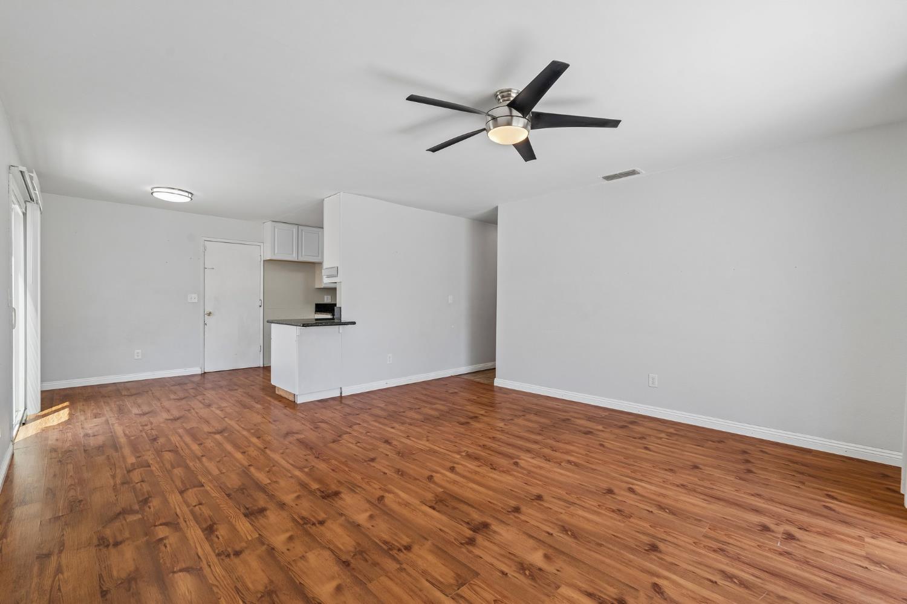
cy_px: 302
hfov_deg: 96.8
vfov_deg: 73.7
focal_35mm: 16
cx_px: 454
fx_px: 403
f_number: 8
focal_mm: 16
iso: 100
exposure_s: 1/5
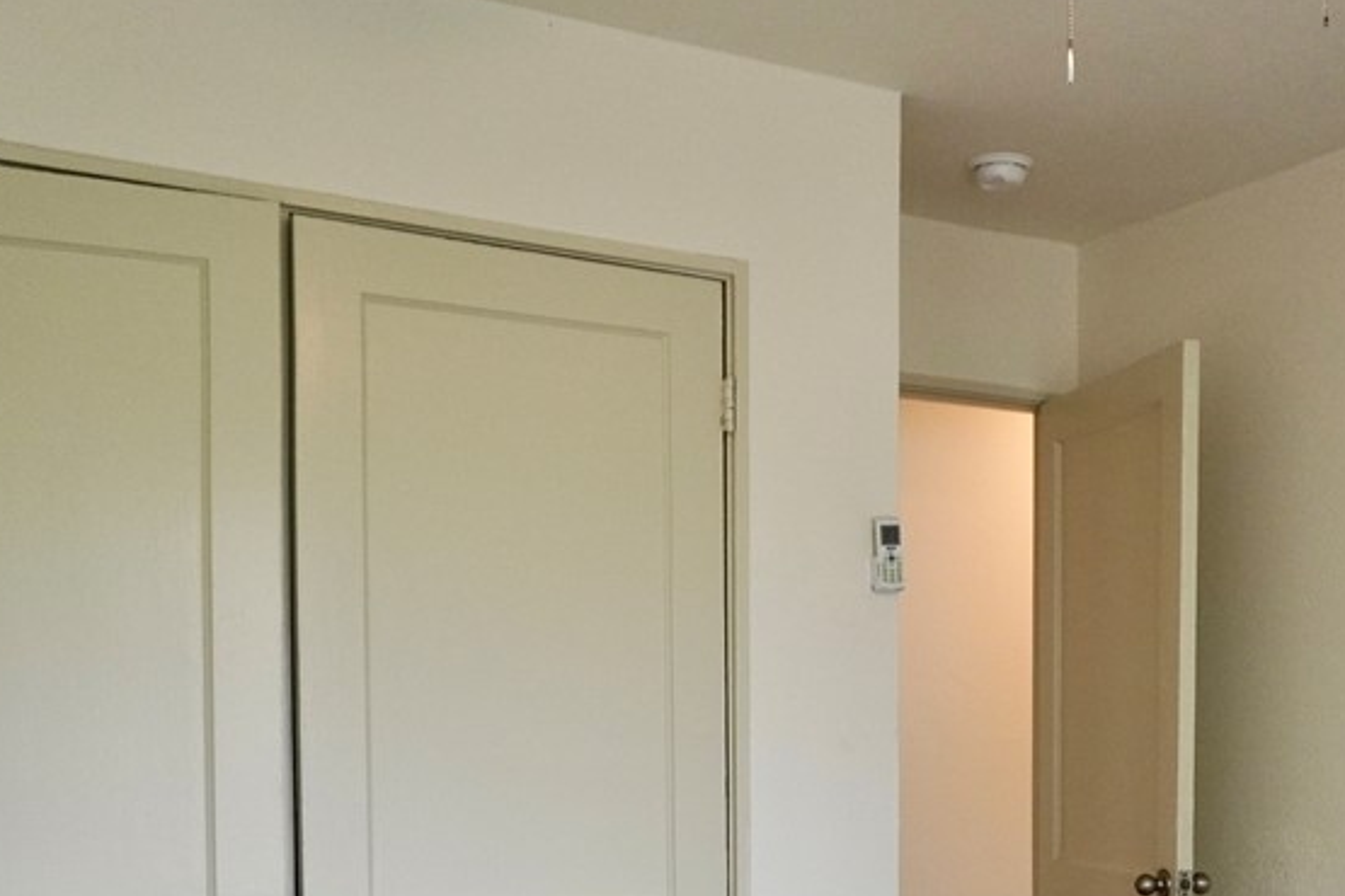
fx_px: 1756
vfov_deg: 27.5
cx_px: 969
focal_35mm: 47
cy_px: 826
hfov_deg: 41.0
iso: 800
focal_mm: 16
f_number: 4
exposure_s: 1/160
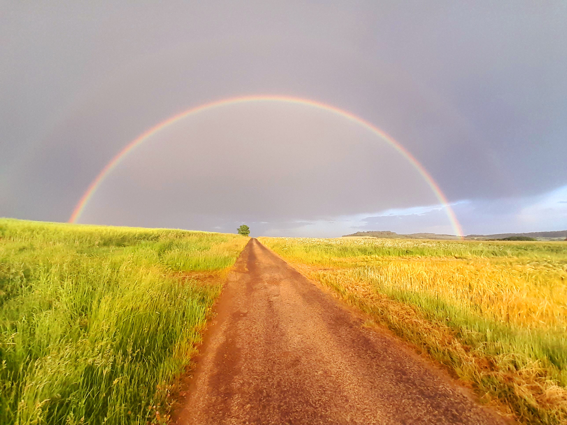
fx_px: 213
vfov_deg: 89.9
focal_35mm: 13
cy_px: 212
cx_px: 284
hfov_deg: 106.2
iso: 64
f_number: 2.2
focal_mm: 1.13
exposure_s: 1/100
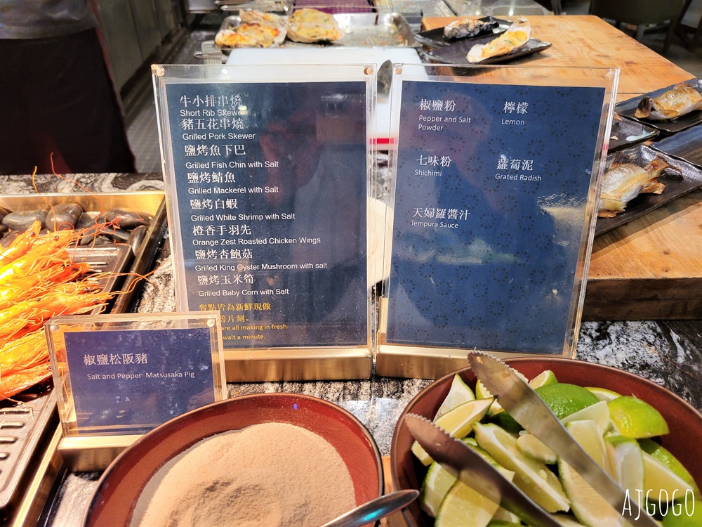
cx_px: 351
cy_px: 264
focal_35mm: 26
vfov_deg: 53.1
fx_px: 527
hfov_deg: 67.3
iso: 200
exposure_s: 1/39
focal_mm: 5.4
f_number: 1.8
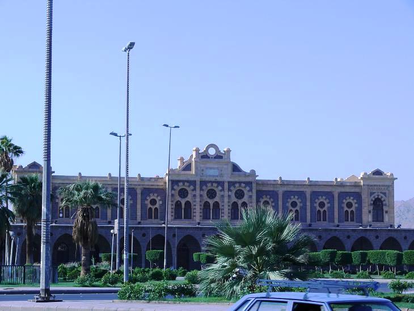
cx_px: 207
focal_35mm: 100
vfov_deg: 14.8
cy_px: 156
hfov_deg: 19.6
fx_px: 1196
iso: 100
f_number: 6.3
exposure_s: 1/400
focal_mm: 21.2
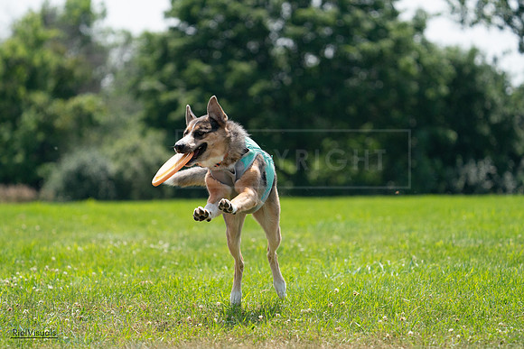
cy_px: 174
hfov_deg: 7.4
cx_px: 262
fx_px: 4033
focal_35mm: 277
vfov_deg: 5.0
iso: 1250
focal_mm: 277
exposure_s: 1/4000
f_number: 5.6
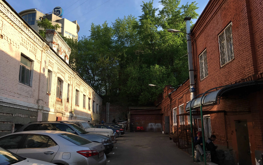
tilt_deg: +8.4
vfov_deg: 40.6
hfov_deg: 61.2
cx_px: 132
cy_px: 85
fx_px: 222
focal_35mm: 31
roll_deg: +1.6
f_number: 2.2
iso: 25
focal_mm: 4.15
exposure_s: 1/620
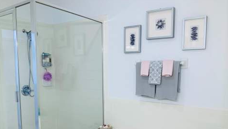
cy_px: 86
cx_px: 114
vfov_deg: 36.3
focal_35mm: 32
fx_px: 194
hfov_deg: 61.0
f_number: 1.8
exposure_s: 1/120
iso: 64
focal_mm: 3
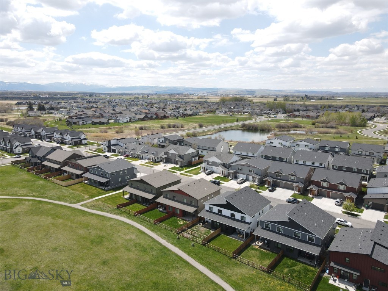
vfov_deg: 56.8
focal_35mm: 24
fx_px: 269
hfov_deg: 71.6
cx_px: 194
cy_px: 146
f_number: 2.8
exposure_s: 1/640
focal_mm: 4.5
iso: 100
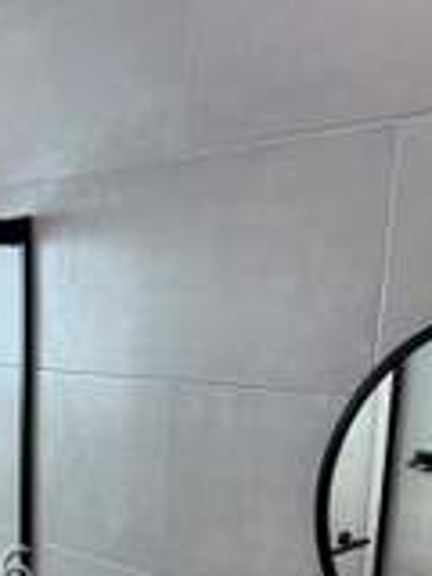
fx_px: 932
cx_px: -50
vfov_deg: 31.8
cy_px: 572
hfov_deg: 24.3
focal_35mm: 56
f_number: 2.2
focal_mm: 2.22
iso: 64
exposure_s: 1/120
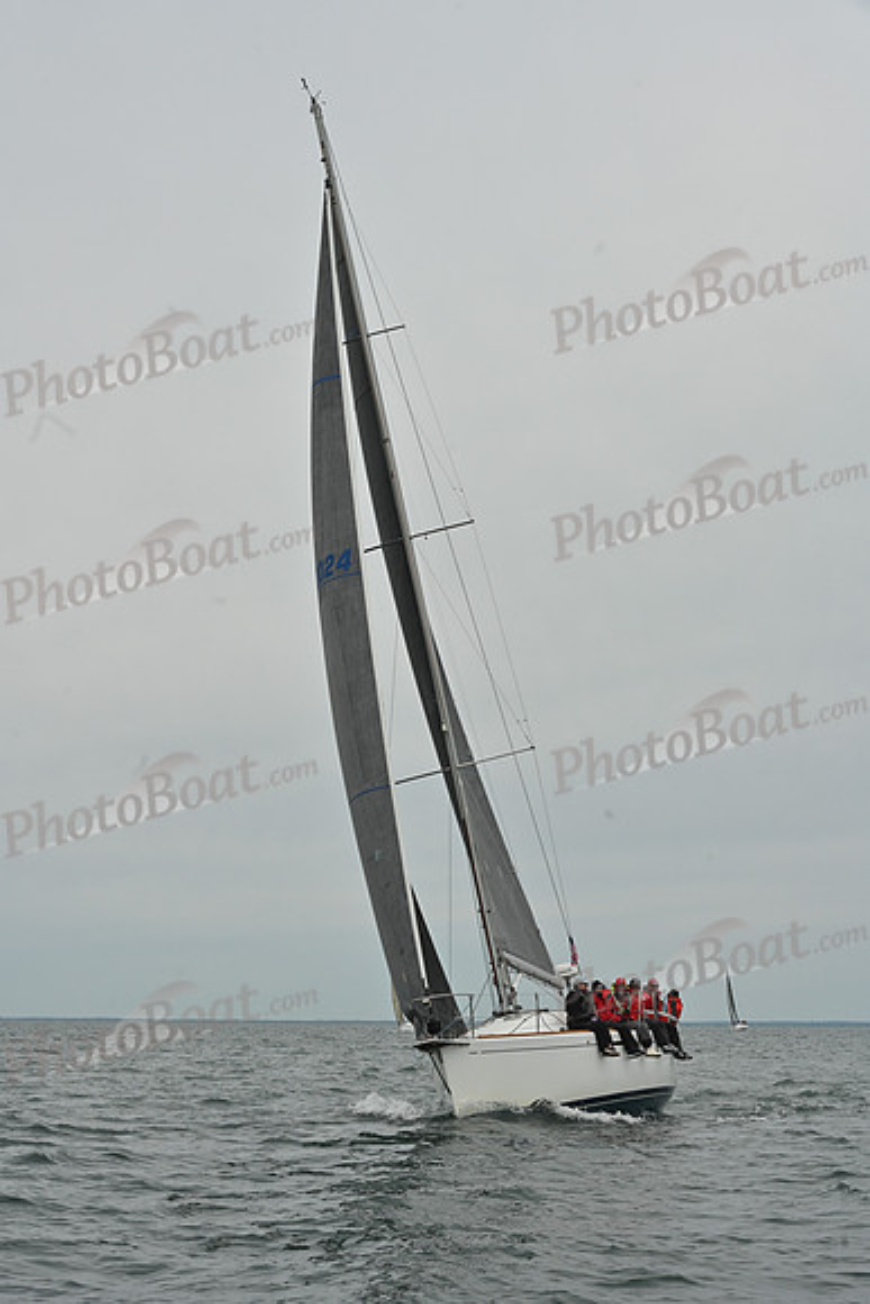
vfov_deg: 28.8
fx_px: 2536
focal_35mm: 70
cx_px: 435
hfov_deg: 19.5
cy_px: 652
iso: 320
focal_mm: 70
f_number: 10
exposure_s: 1/1250
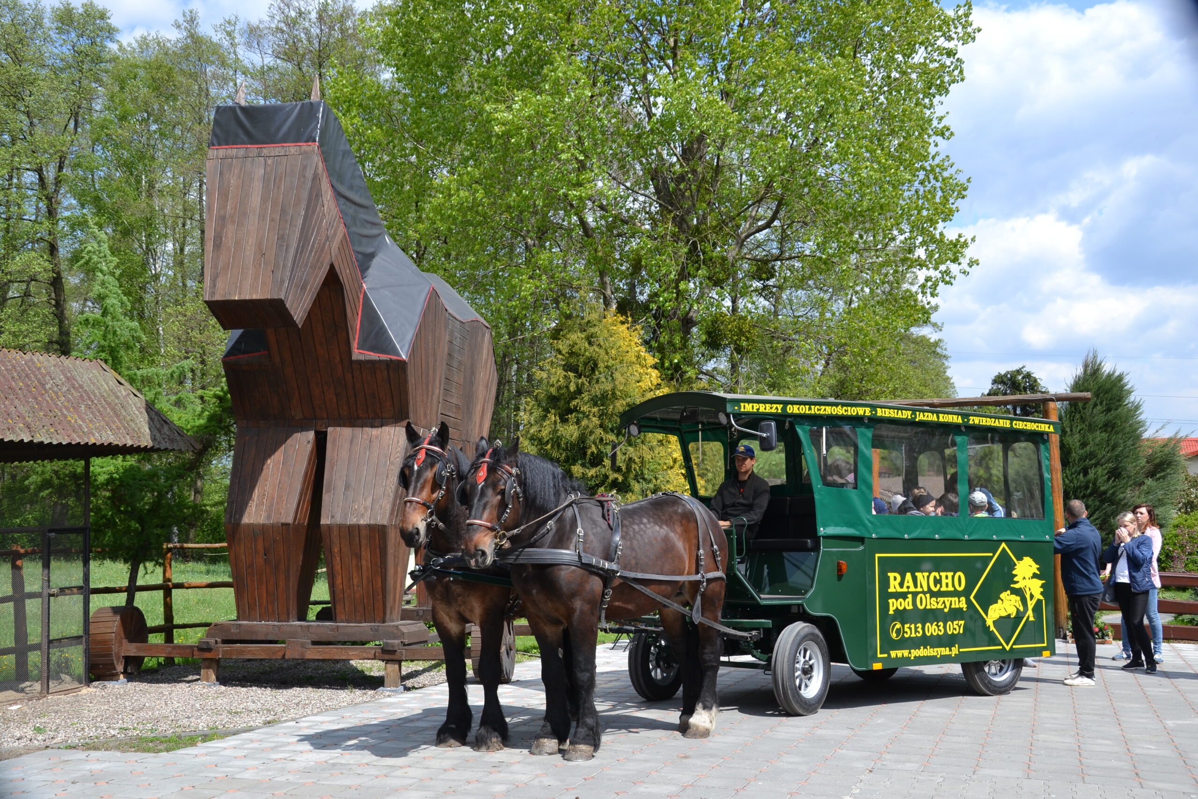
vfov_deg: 35.5
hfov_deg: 51.3
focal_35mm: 38
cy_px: 400
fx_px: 1248
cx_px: 599
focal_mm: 25
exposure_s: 1/200
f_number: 7.1
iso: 100
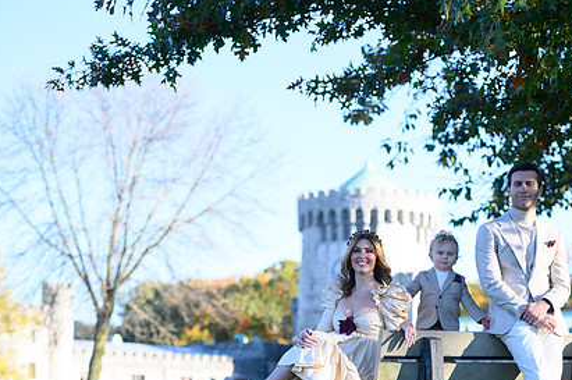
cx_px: 394
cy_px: 224
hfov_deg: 18.1
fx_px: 1793
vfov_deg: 12.1
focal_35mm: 113
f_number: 3.2
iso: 1600
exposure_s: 1/6400
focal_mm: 80
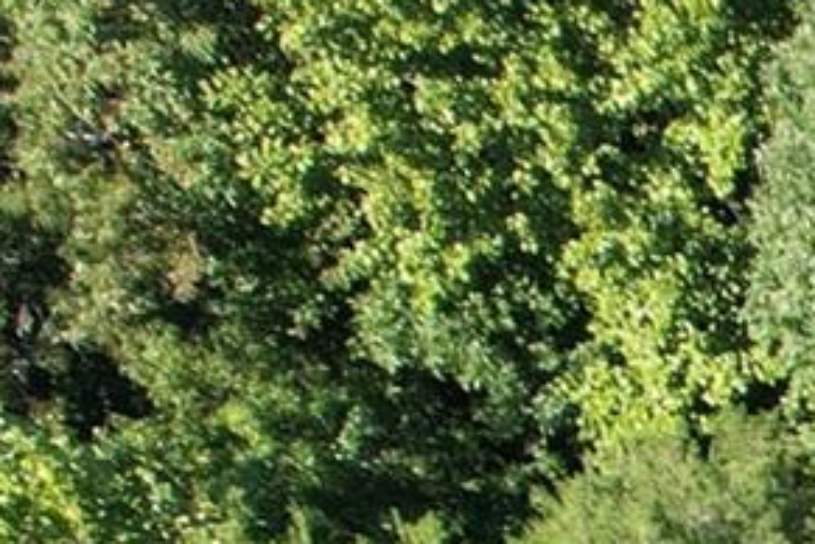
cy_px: 1252
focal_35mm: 155
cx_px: 2274
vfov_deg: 8.2
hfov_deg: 10.4
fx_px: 3509
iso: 110
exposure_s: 1/640
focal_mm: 8.38
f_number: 2.8
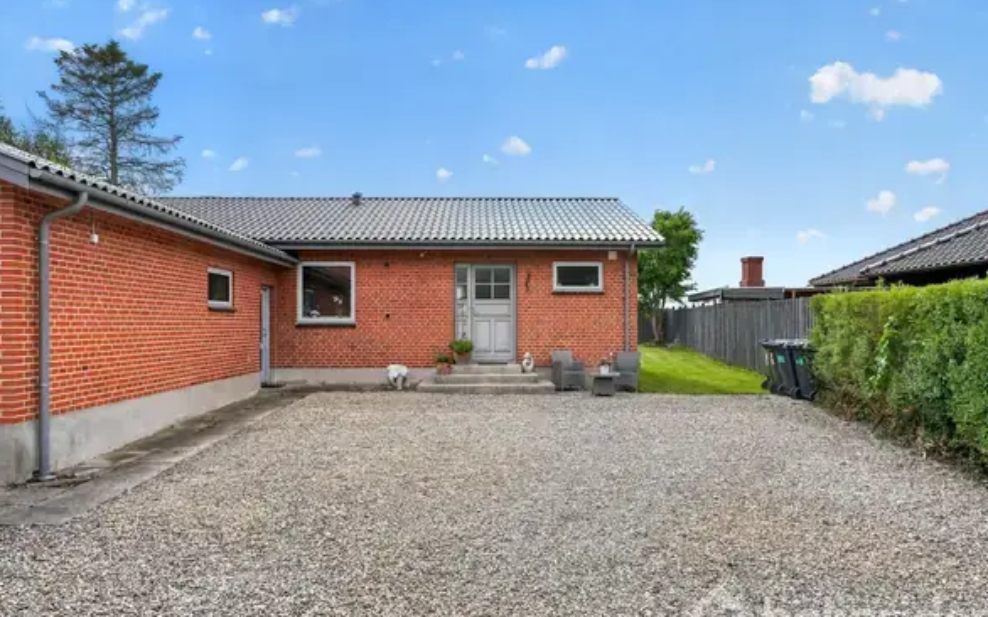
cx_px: 491
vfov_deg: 51.1
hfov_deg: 74.8
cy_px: 312
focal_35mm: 24
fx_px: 646
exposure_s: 1/250
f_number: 8
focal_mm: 23
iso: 400
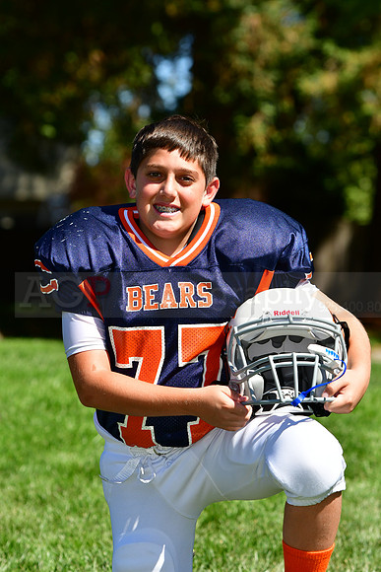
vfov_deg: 11.4
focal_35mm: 180
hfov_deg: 7.6
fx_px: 2856
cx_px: 190
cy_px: 286
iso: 400
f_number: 4.5
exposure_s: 1/3200
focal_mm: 120
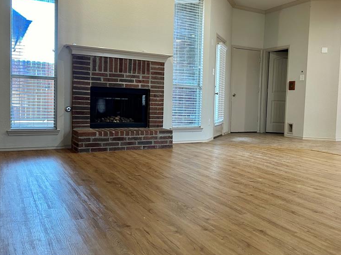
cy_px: 114
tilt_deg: -3.6
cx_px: 216
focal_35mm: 36
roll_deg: -1.4
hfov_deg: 50.8
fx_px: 355
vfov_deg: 39.6
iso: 200
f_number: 1.5
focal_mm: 5.7
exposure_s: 1/60
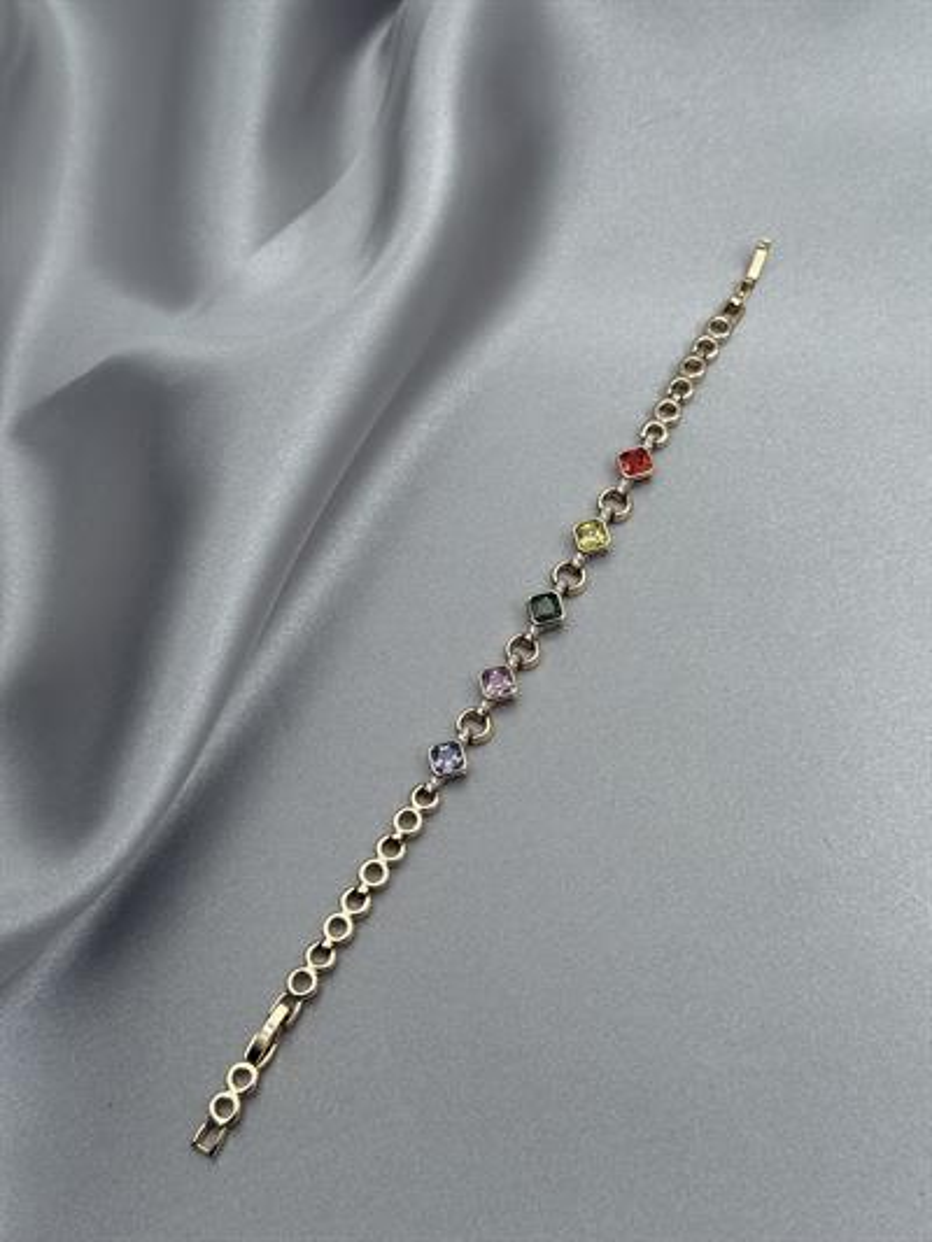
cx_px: 466
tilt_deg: -64.1
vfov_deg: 39.6
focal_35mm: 48
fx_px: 1722
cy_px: 621
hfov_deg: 30.3
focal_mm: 6.76
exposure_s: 1/1543
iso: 64
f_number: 1.78
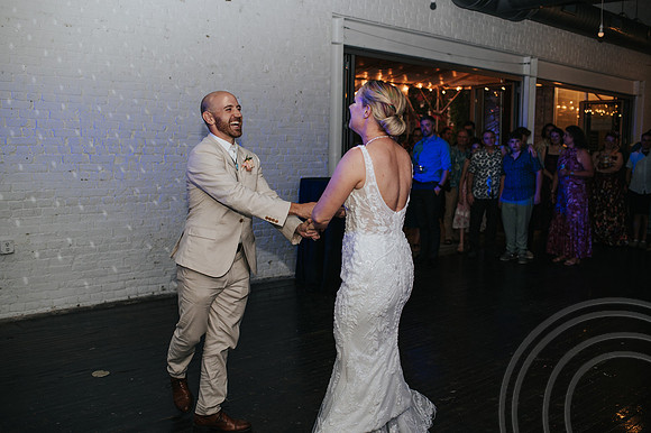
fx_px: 633
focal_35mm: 35
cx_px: 326
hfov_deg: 54.5
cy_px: 216
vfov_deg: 37.8
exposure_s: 1/200
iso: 1000
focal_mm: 35
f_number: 2.8
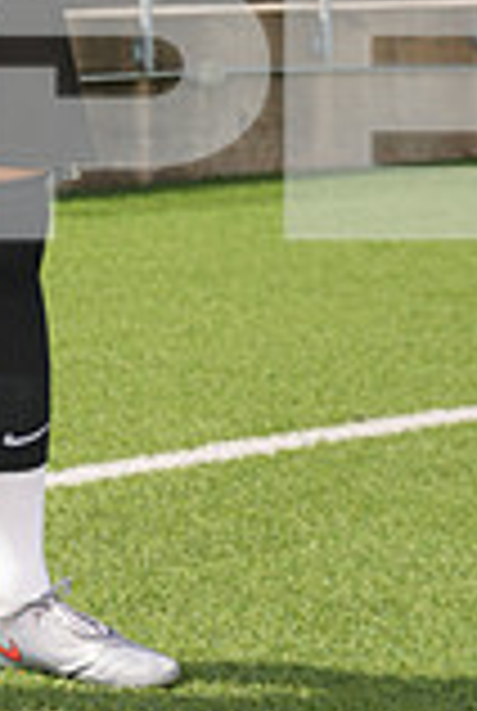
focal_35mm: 159
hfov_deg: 8.6
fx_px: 3146
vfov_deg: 12.5
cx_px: -72
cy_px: -212
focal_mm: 56
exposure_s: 1/200
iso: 100
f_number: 8
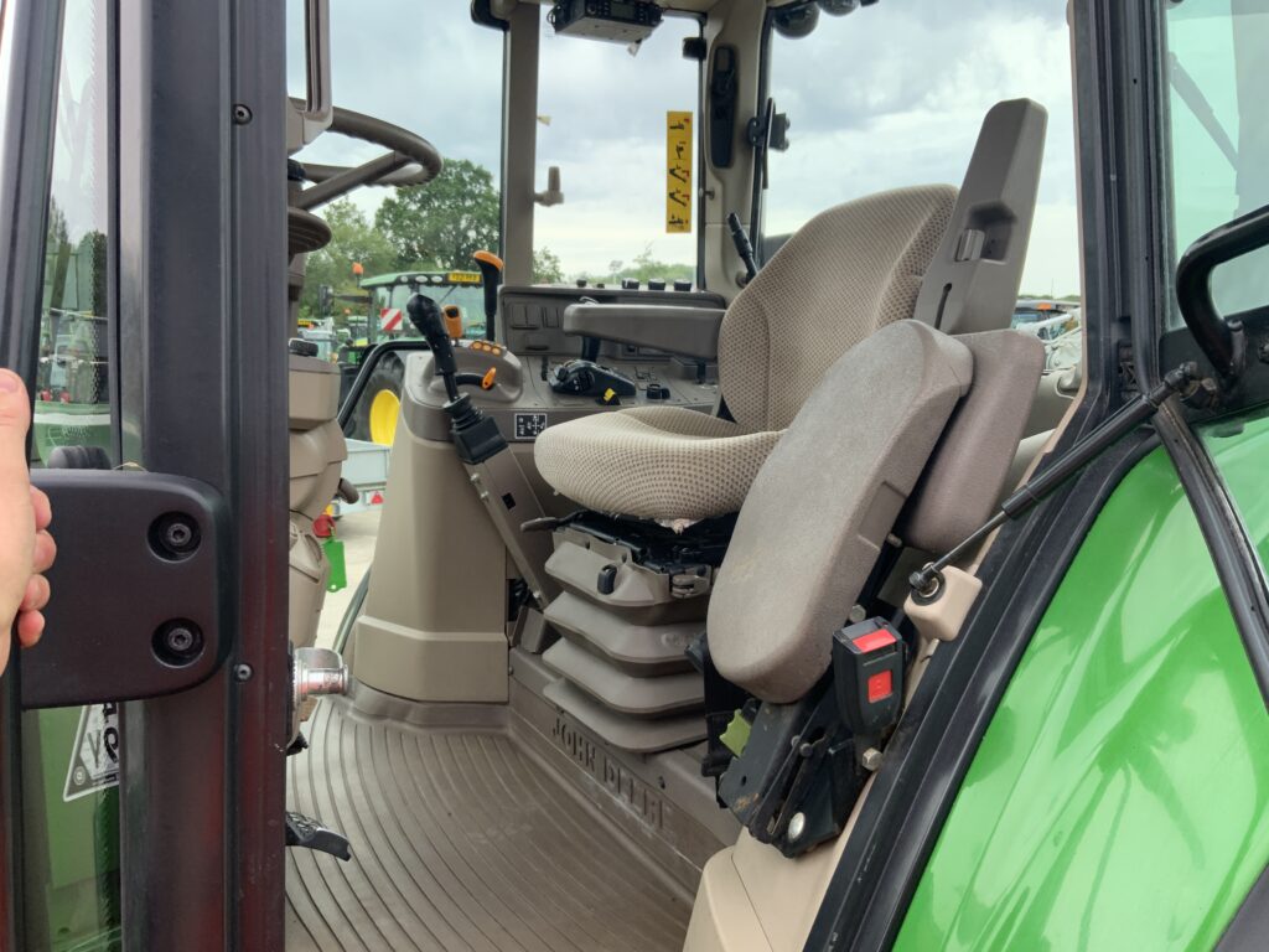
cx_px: 634
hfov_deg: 61.7
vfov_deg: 48.2
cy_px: 476
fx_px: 1063
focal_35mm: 29
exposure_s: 1/235
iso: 16
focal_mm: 3
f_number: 1.8
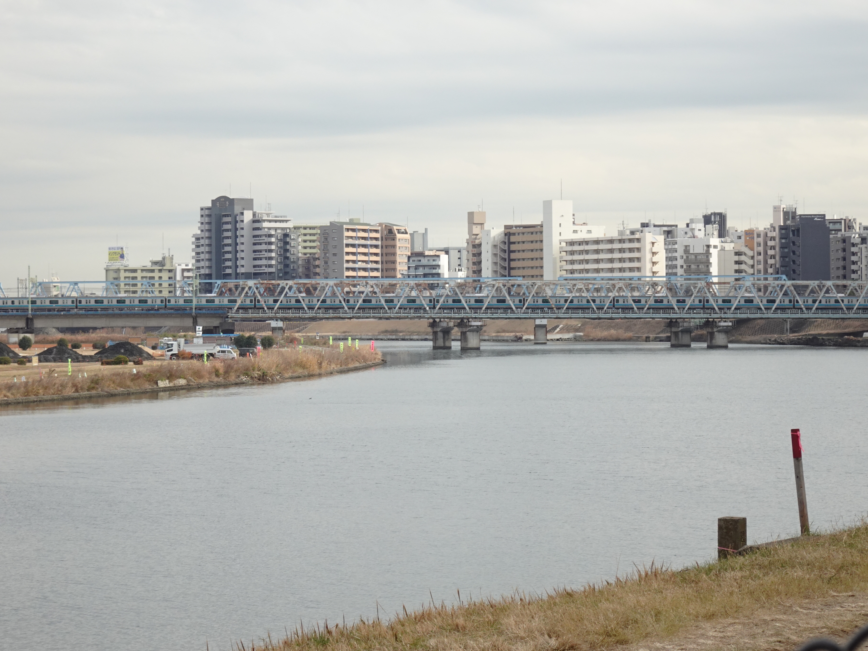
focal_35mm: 109
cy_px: 326
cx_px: 434
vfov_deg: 13.6
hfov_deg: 18.0
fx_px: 2733
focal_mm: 17.15
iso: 100
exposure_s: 1/200
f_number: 5
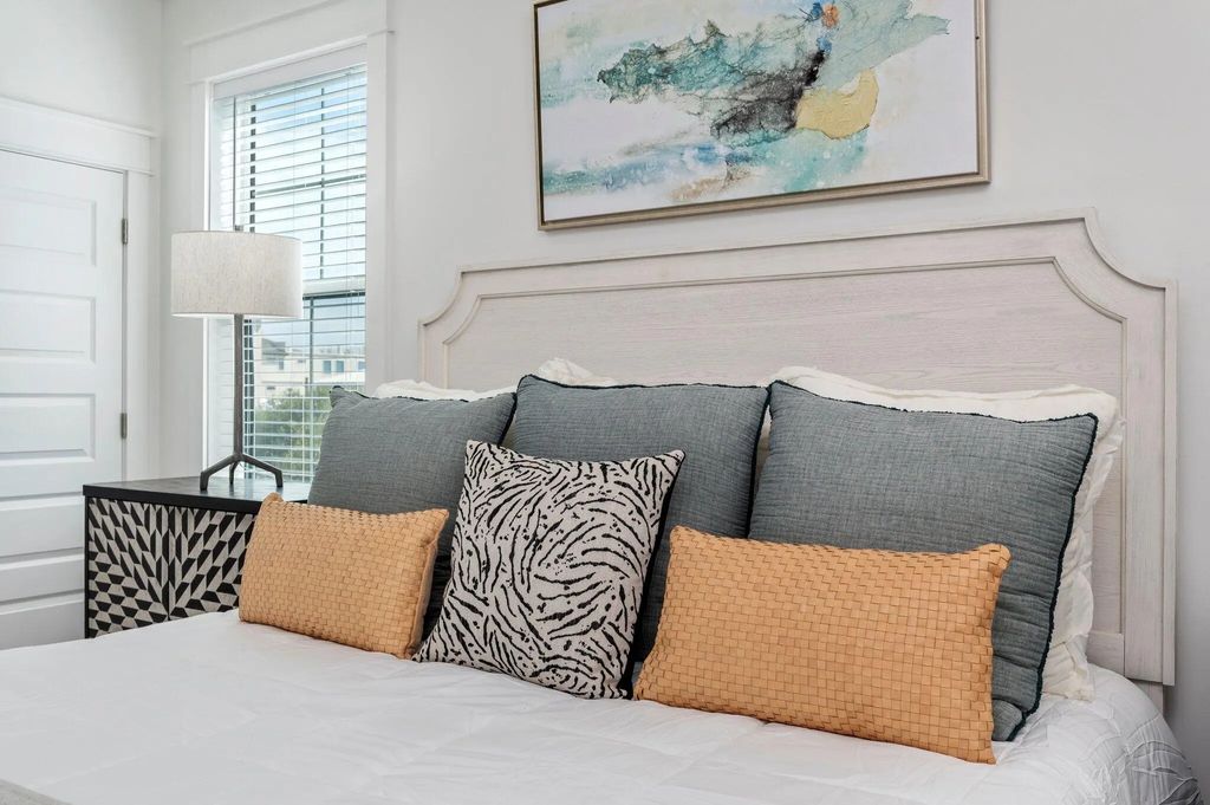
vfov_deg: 46.3
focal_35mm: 28
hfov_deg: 65.5
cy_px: 402
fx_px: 940
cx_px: 605
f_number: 9
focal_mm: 28
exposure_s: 1/50
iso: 160
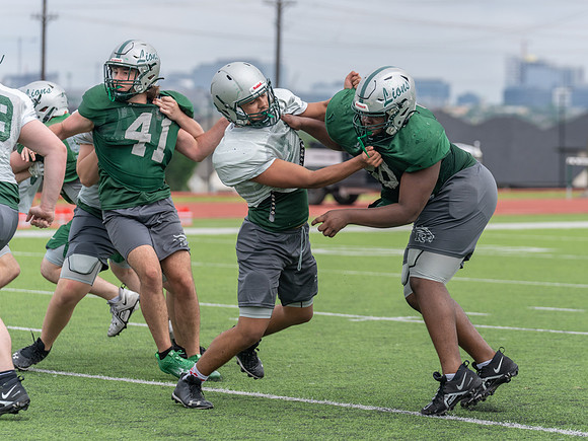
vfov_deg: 8.5
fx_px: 2979
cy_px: 209
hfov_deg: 11.3
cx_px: 349
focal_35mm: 175
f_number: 4
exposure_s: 1/1250
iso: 250
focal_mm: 147
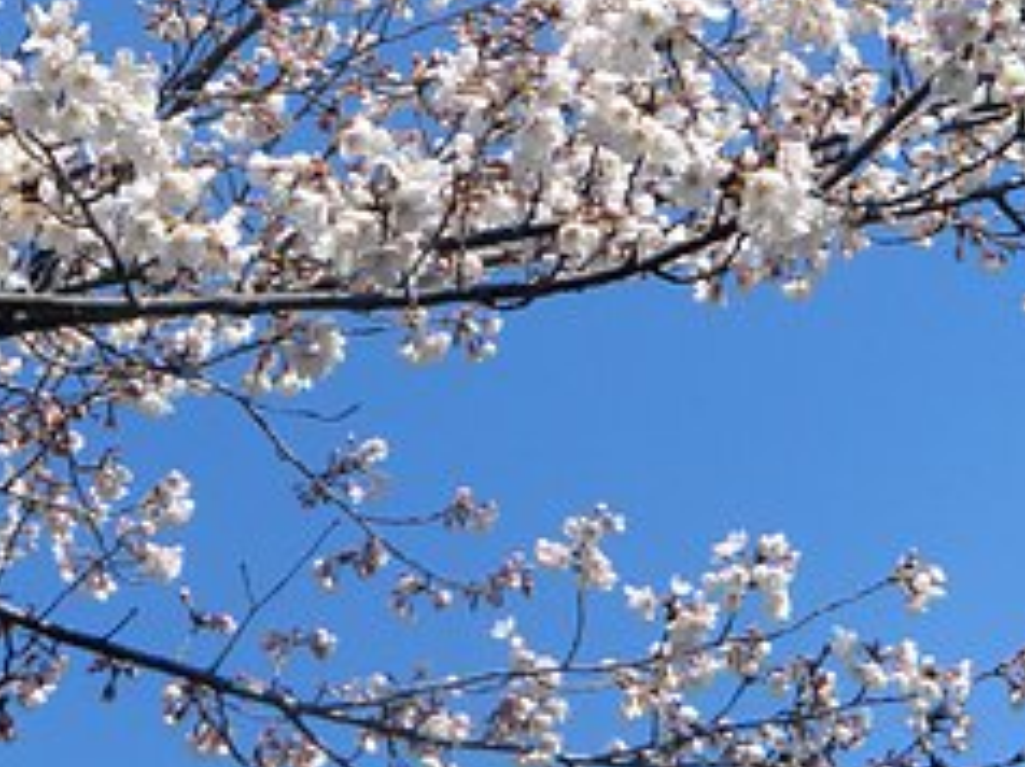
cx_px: 301
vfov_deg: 10.5
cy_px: -17
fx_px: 4141
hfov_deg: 14.1
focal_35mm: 140
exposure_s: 1/500
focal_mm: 11.6
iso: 64
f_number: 4.4
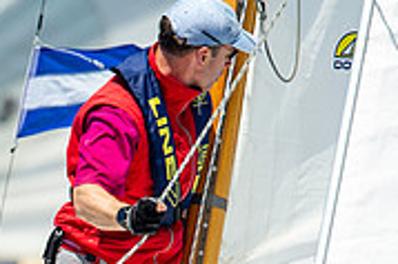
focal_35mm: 1939
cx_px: -98
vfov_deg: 0.7
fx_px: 21417
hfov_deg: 1.1
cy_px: 393
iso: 400
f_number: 5
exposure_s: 1/2500
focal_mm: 600
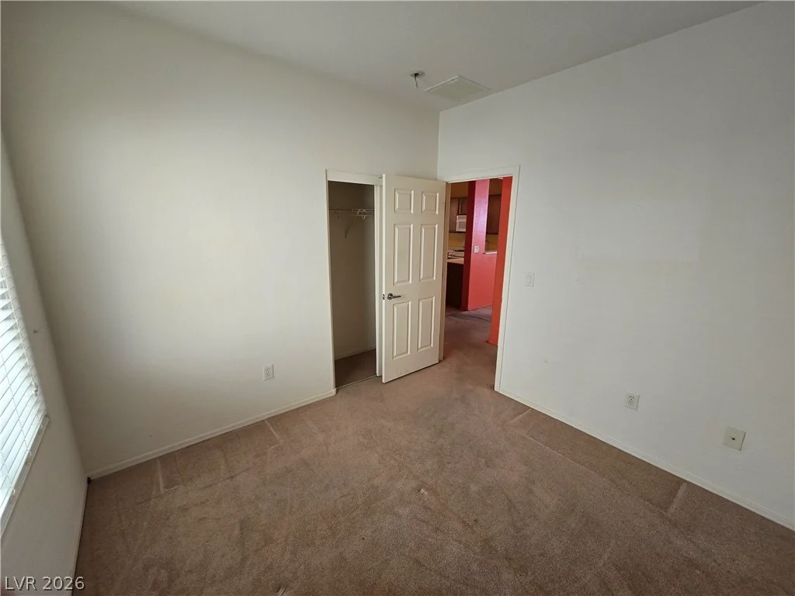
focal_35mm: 13
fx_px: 299
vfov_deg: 89.9
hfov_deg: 106.2
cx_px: 398
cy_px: 298
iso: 100
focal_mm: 2.2
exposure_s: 1/60
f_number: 2.2
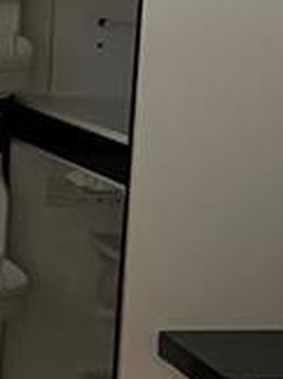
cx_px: -85
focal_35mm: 175
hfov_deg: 8.3
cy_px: 294
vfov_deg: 11.3
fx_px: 1915
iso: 1250
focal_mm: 6.86
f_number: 1.78
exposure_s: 1/30
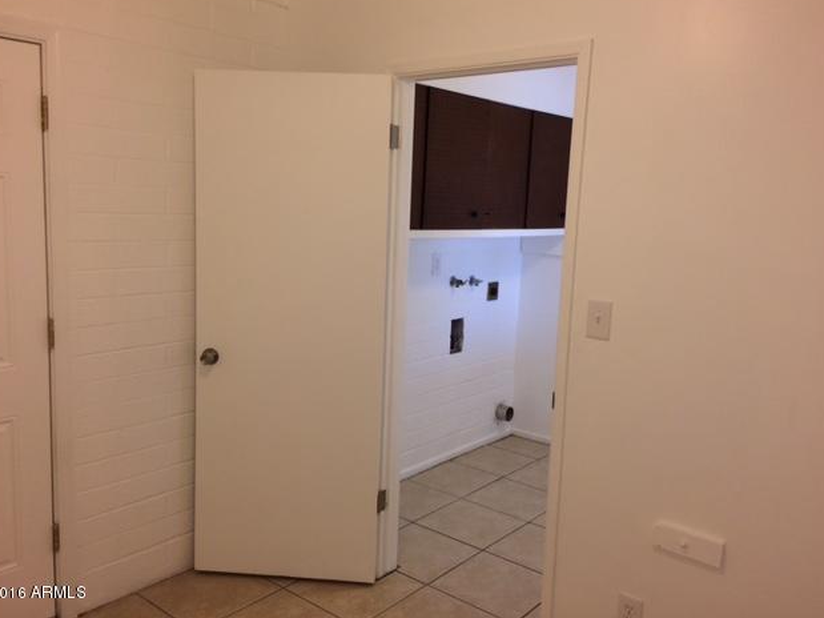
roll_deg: -0.7
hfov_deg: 60.0
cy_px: 300
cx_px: 407
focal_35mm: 30
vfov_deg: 46.8
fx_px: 714
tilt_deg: -7.1
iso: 50
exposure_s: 1/30
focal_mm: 4.15
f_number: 2.2
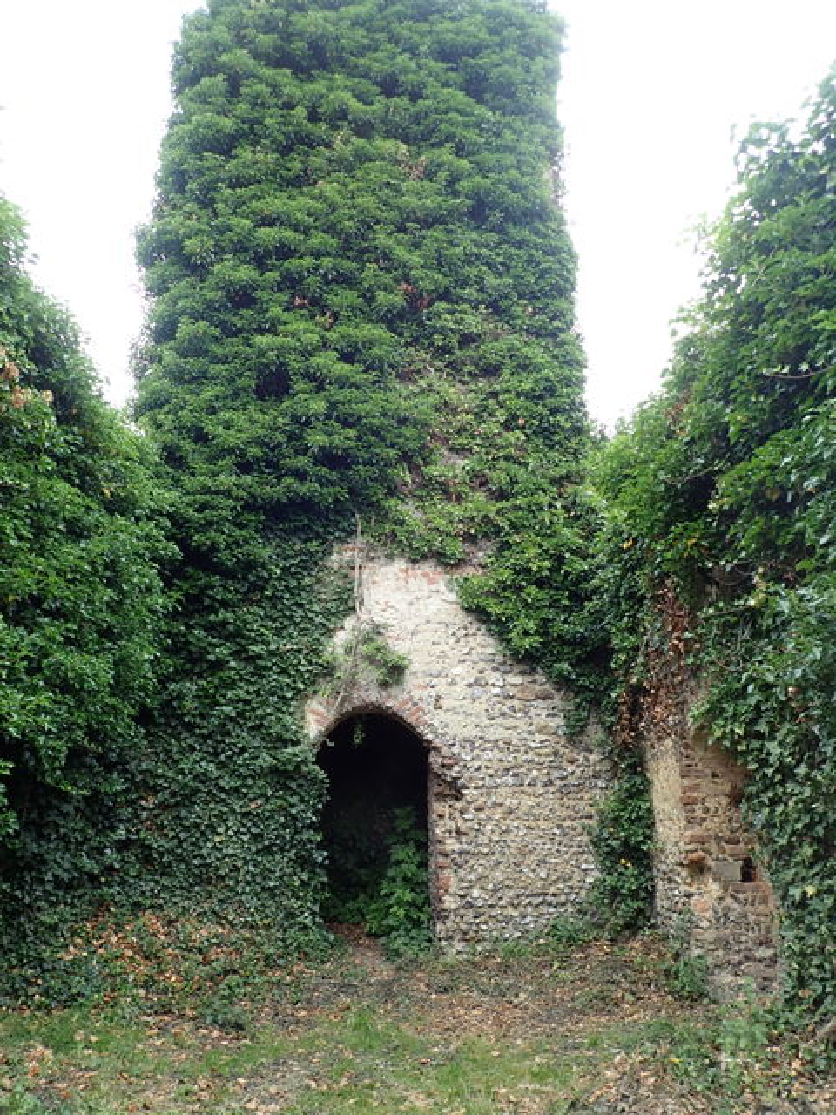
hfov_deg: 54.9
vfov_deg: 69.4
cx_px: 418
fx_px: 805
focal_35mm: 25
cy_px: 558
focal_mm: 4.5
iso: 100
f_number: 2.8
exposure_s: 1/100
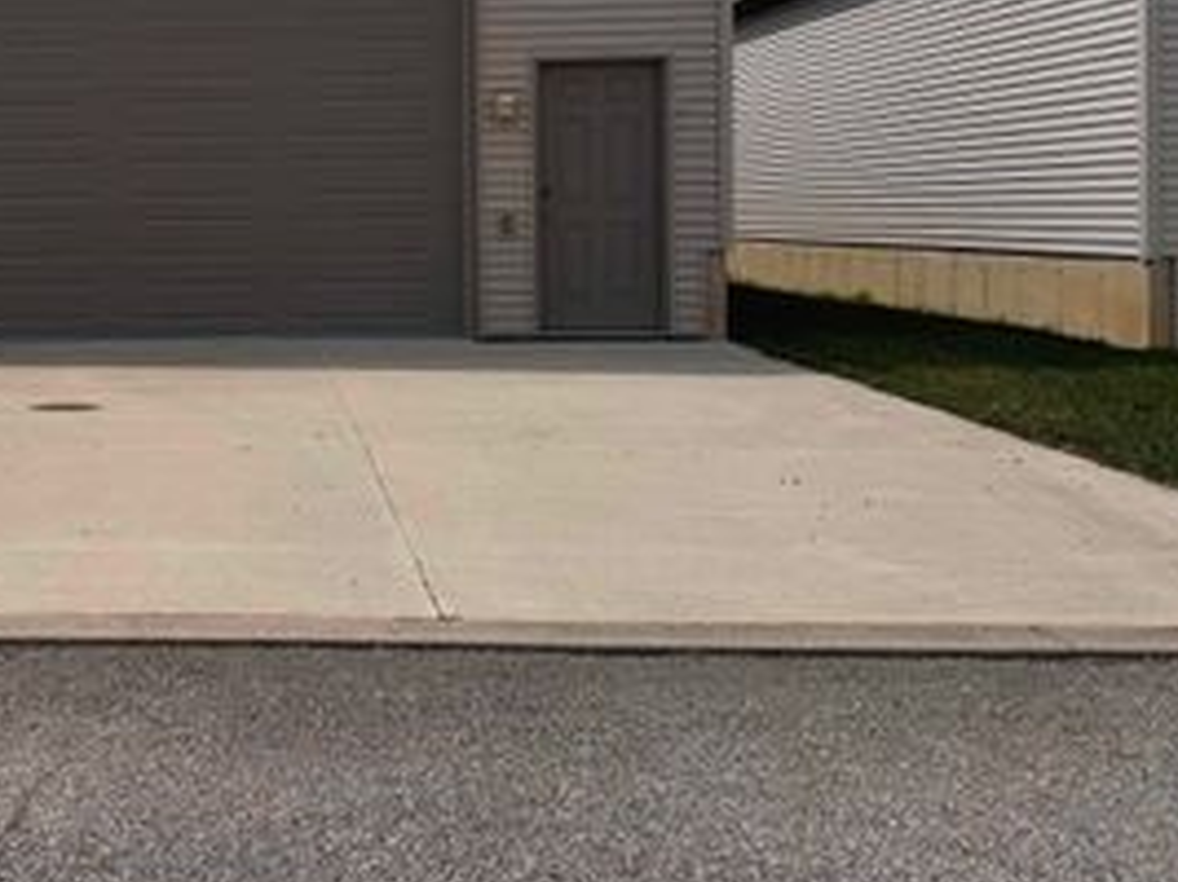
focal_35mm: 45
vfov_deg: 31.6
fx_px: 1531
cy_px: 218
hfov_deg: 39.5
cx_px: 154
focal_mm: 6.76
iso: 80
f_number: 1.78
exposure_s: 1/7937
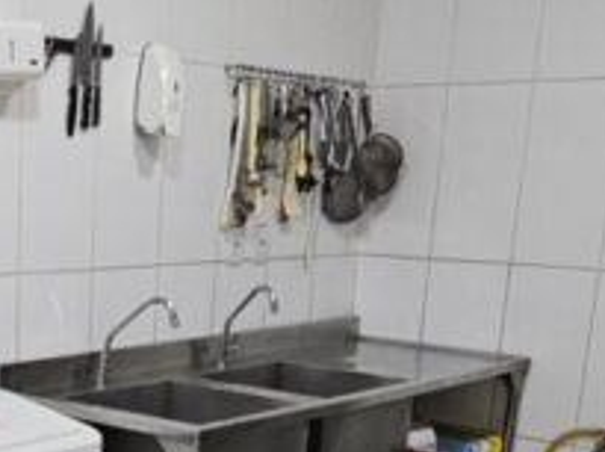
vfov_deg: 22.7
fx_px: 1064
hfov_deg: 30.3
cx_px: 59
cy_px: 490
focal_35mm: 61
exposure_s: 1/60
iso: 320
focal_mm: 2.2
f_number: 2.2
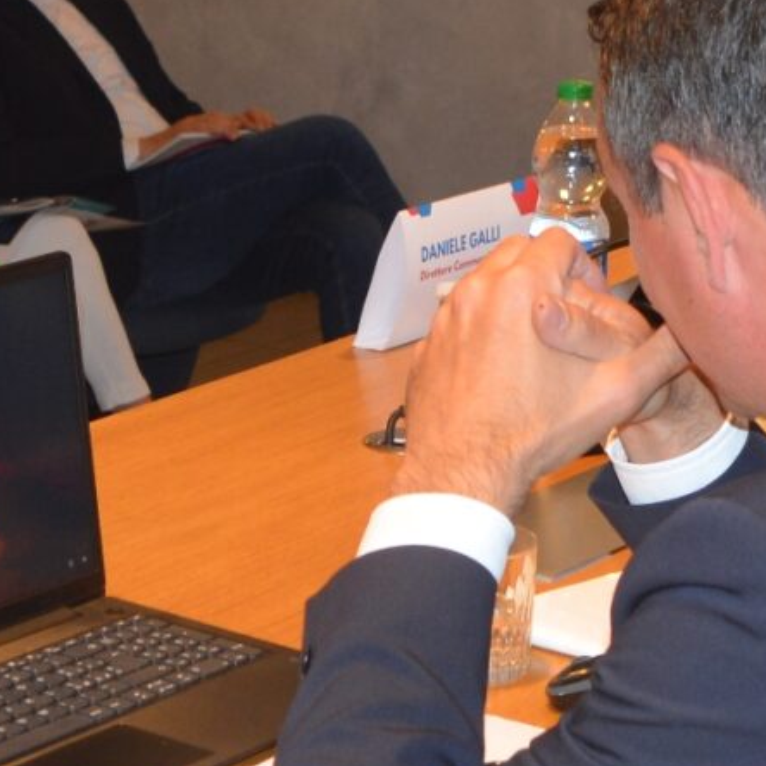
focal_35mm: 147
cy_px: 248
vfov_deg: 11.9
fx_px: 3680
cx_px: 228
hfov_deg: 11.9
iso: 400
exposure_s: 1/60
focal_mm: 20
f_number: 3.5
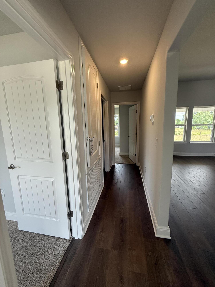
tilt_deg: -7.3
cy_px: 144
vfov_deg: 102.1
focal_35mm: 14
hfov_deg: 85.7
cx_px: 108
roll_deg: +0.9
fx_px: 116
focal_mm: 2.22
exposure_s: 1/99
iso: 125
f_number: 2.2
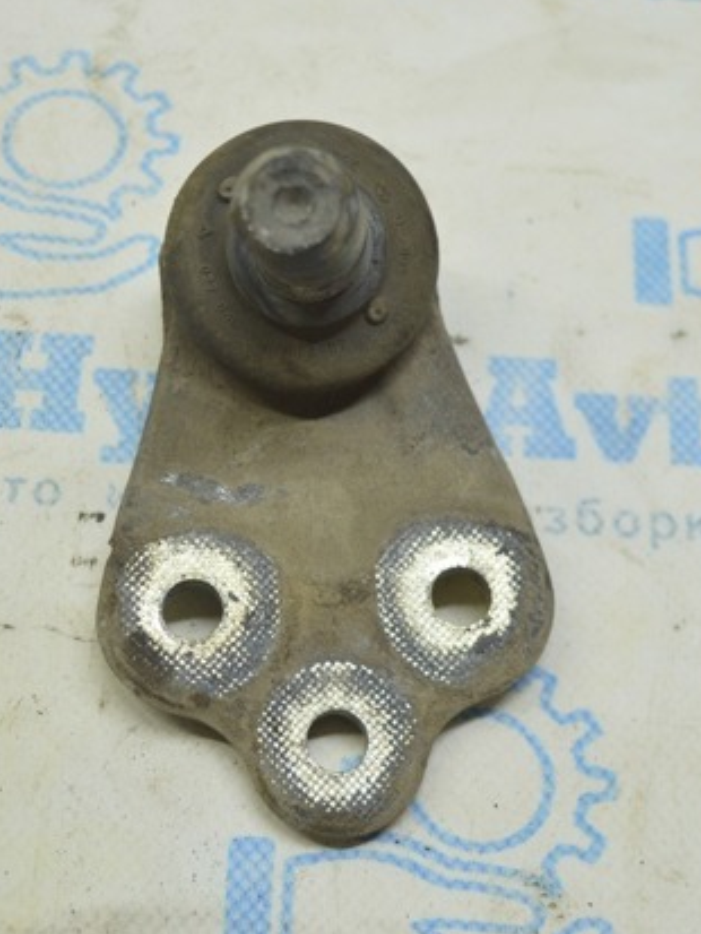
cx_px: 287
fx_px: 1808
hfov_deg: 21.9
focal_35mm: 67
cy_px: 458
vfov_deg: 29.0
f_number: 4.2
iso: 400
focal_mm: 30
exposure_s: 1/40
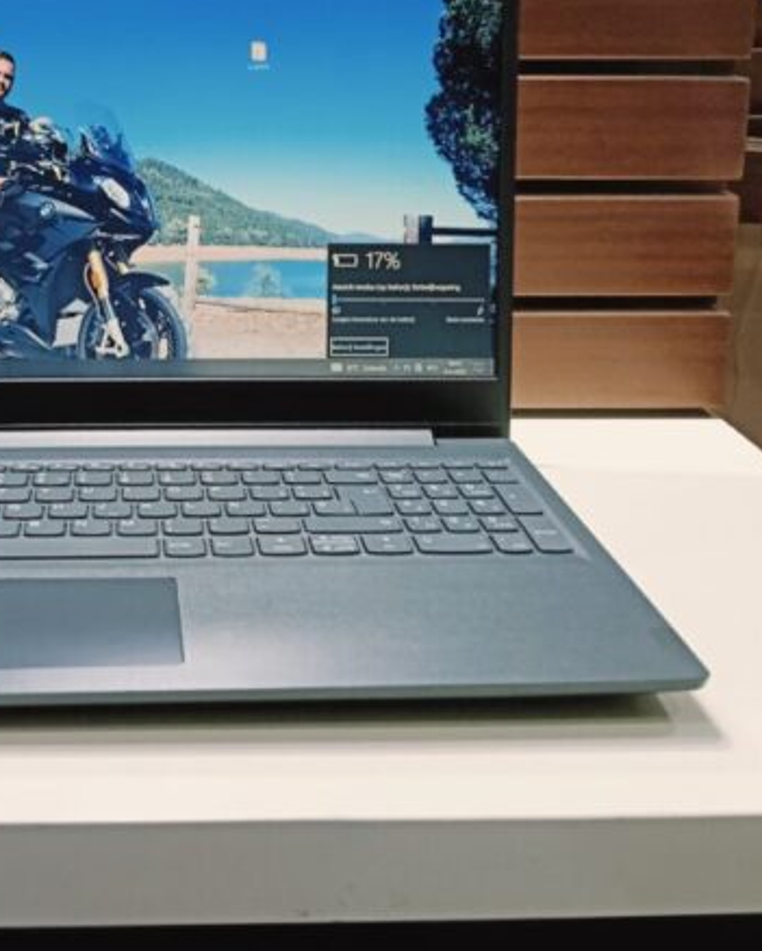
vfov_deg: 37.4
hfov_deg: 30.8
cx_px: 169
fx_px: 1352
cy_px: 190
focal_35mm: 48
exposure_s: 1/33.3
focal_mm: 3.98
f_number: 1.8
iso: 800
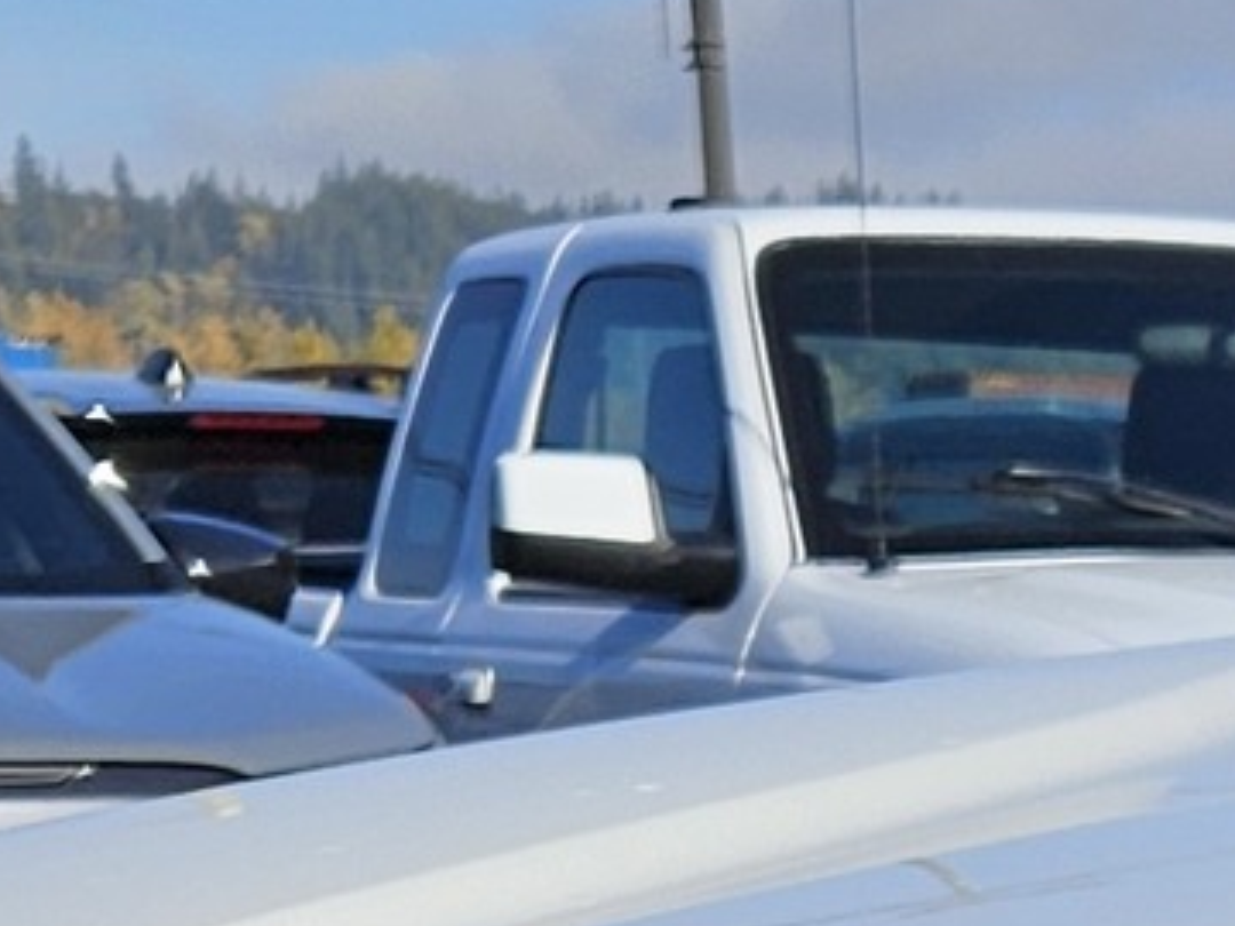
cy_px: 2034
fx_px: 6565
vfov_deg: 7.6
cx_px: 2765
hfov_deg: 9.7
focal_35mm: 184
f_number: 1.8
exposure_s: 1/3372
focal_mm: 5.4
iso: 25
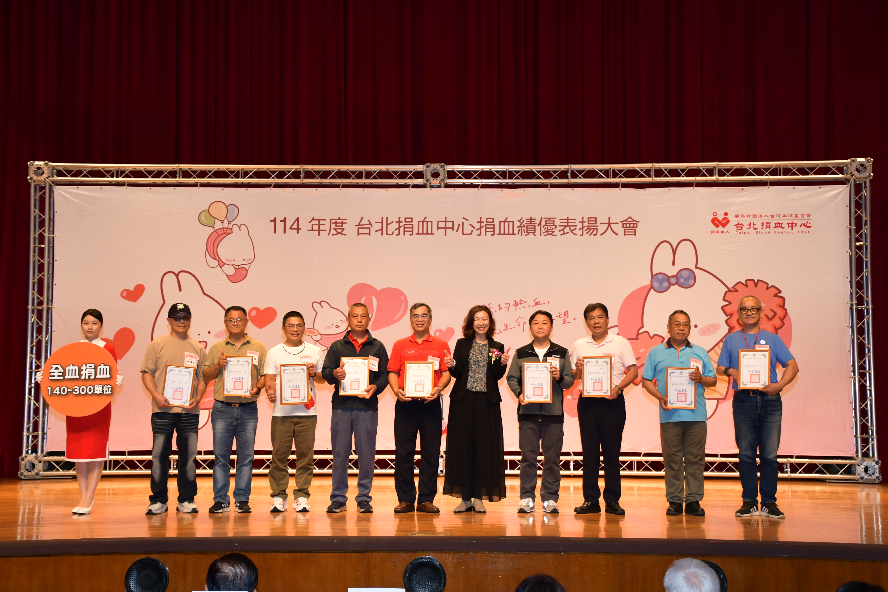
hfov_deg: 41.1
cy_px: 296
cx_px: 444
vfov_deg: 28.1
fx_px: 1184
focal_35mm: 48
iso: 800
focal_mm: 32
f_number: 4
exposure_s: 1/250
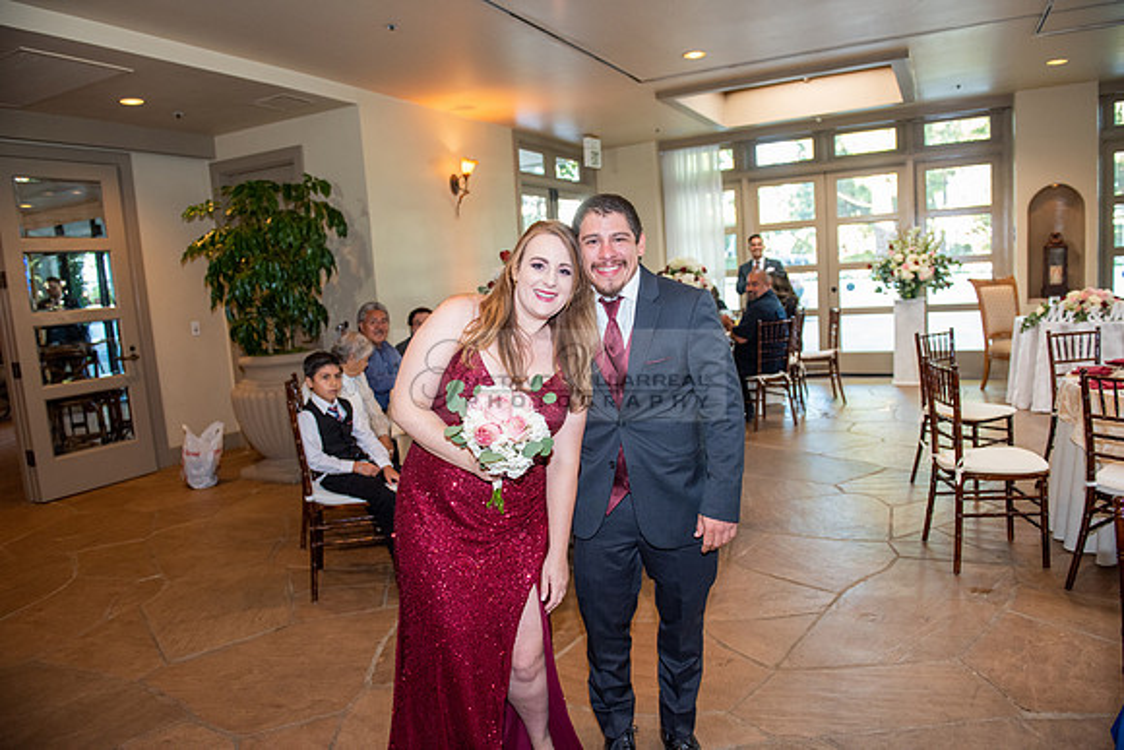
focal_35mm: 24
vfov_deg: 53.2
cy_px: 375
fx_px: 749
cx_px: 562
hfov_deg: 73.7
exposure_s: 1/125
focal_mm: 24
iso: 1600
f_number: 3.5
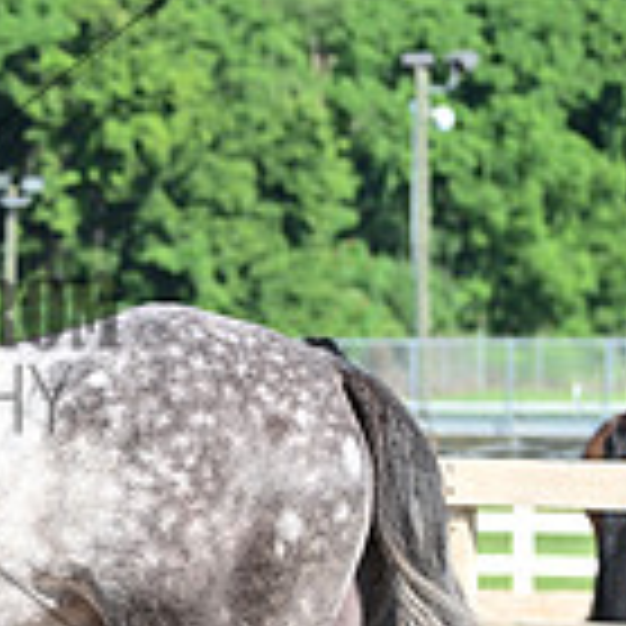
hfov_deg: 5.1
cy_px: 349
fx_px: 6915
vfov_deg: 5.2
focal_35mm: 338
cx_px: -270
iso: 125
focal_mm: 95
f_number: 4
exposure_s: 1/778
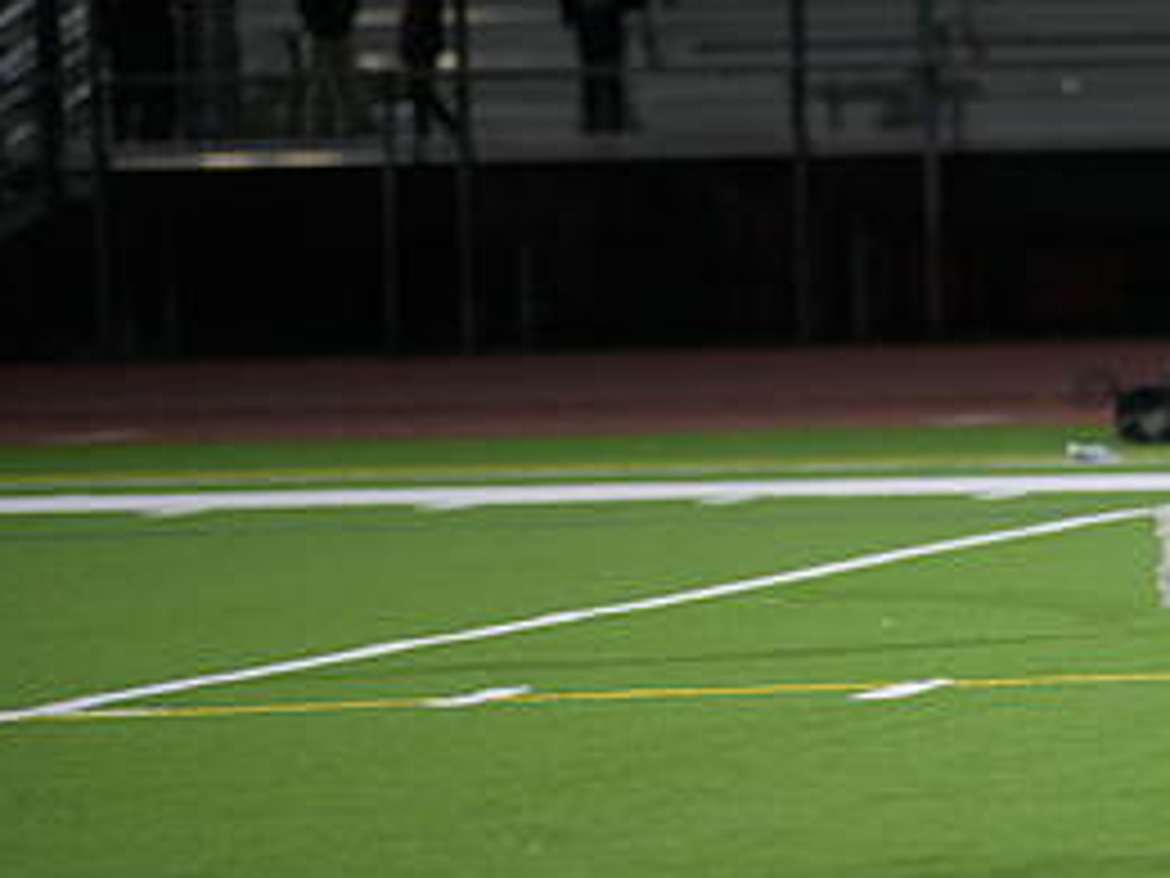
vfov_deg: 3.5
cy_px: 254
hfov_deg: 4.6
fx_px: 14500
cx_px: 1287
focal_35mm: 429
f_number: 2.8
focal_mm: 200
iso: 2800
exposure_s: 1/640
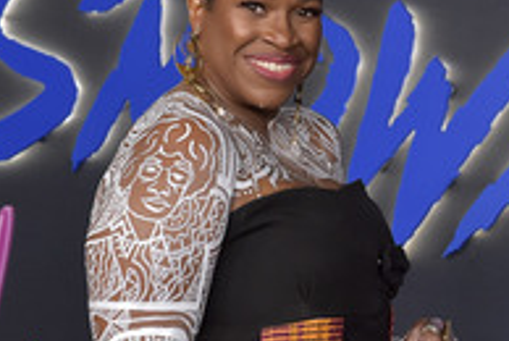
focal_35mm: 162
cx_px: 275
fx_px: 2294
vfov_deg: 8.5
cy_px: 257
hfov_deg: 12.7
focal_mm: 70
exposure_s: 1/250
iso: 2000
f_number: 6.3
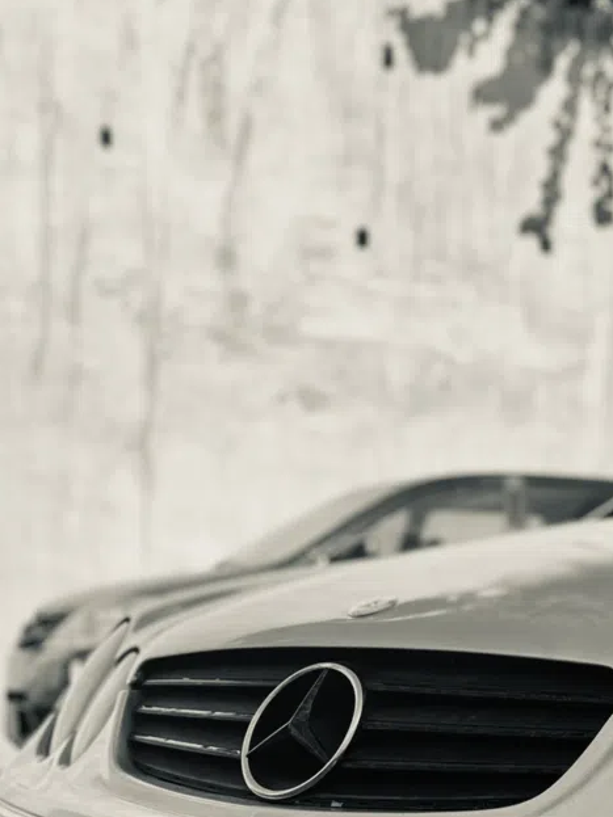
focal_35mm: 57
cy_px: 620
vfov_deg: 33.1
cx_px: 614
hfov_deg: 24.5
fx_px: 1346
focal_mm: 5.1
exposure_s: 1/2967
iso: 50
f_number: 1.6
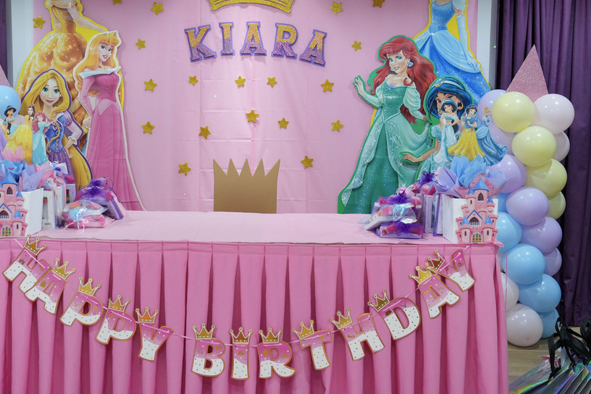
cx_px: 250
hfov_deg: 43.5
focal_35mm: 45
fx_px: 739
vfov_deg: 29.7
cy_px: 135
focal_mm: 34
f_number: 5.6
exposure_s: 1/250
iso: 2000
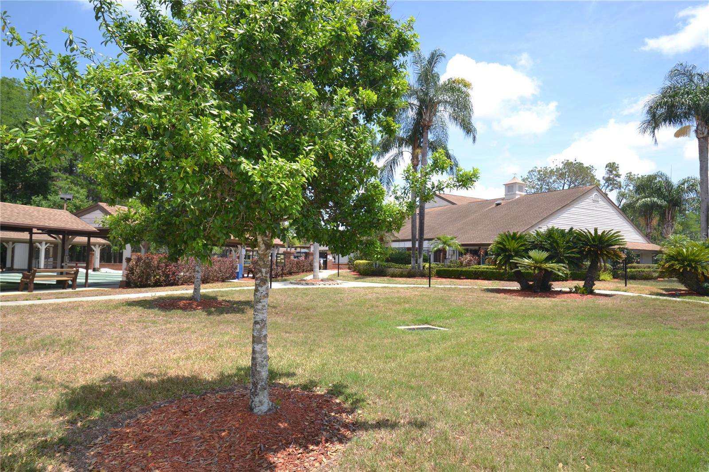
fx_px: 413
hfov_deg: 81.2
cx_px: 354
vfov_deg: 59.5
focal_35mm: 21
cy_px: 236
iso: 100
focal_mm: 14
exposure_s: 1/200
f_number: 6.3
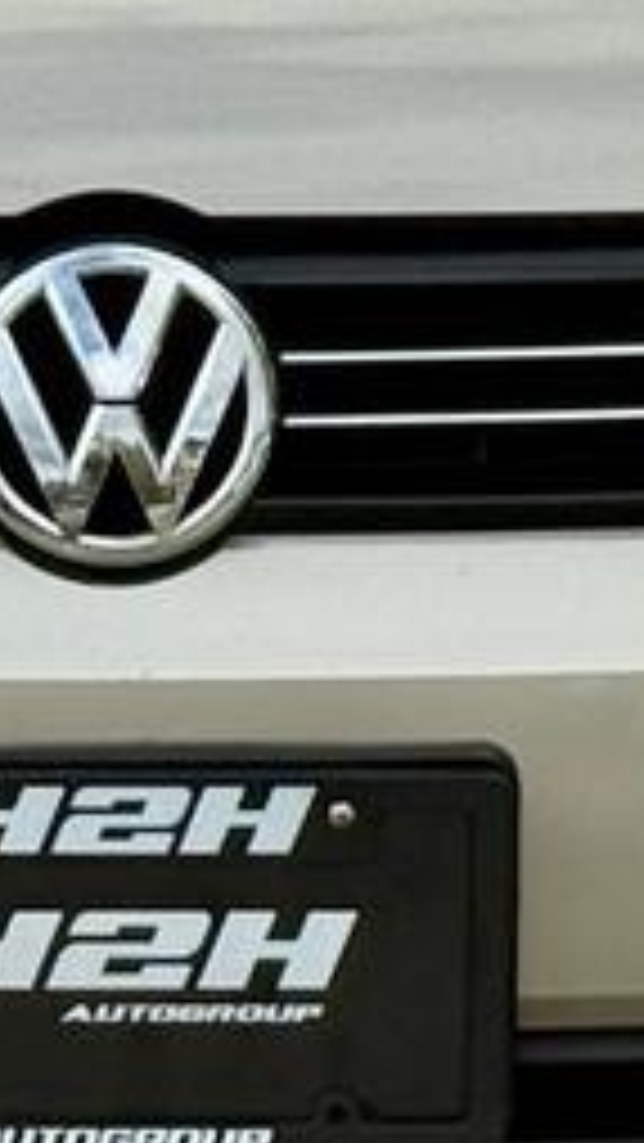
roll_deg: -0.5
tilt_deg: -9.7
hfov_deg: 4.6
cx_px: 126
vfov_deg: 8.1
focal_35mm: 264
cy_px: -72
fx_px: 8009
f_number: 1.78
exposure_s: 1/3096
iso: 64
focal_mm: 6.76
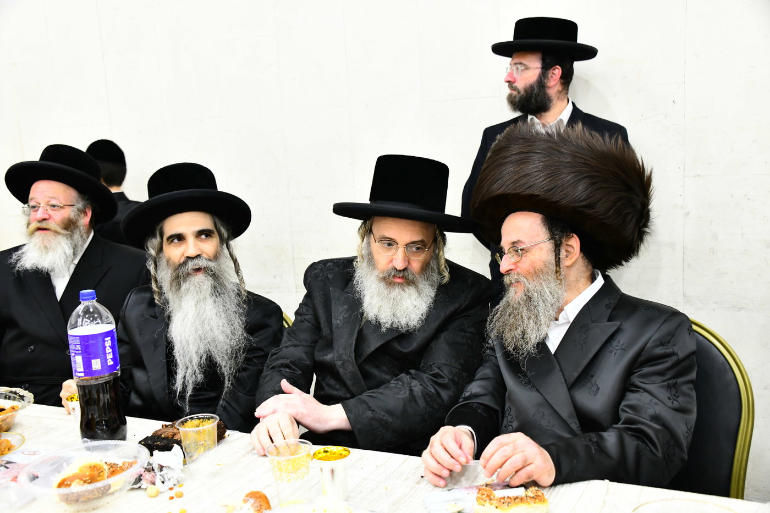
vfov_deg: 35.0
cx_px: 385
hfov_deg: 50.7
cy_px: 256
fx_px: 813
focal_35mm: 38
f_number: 5.6
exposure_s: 1/100
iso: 3200
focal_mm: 38
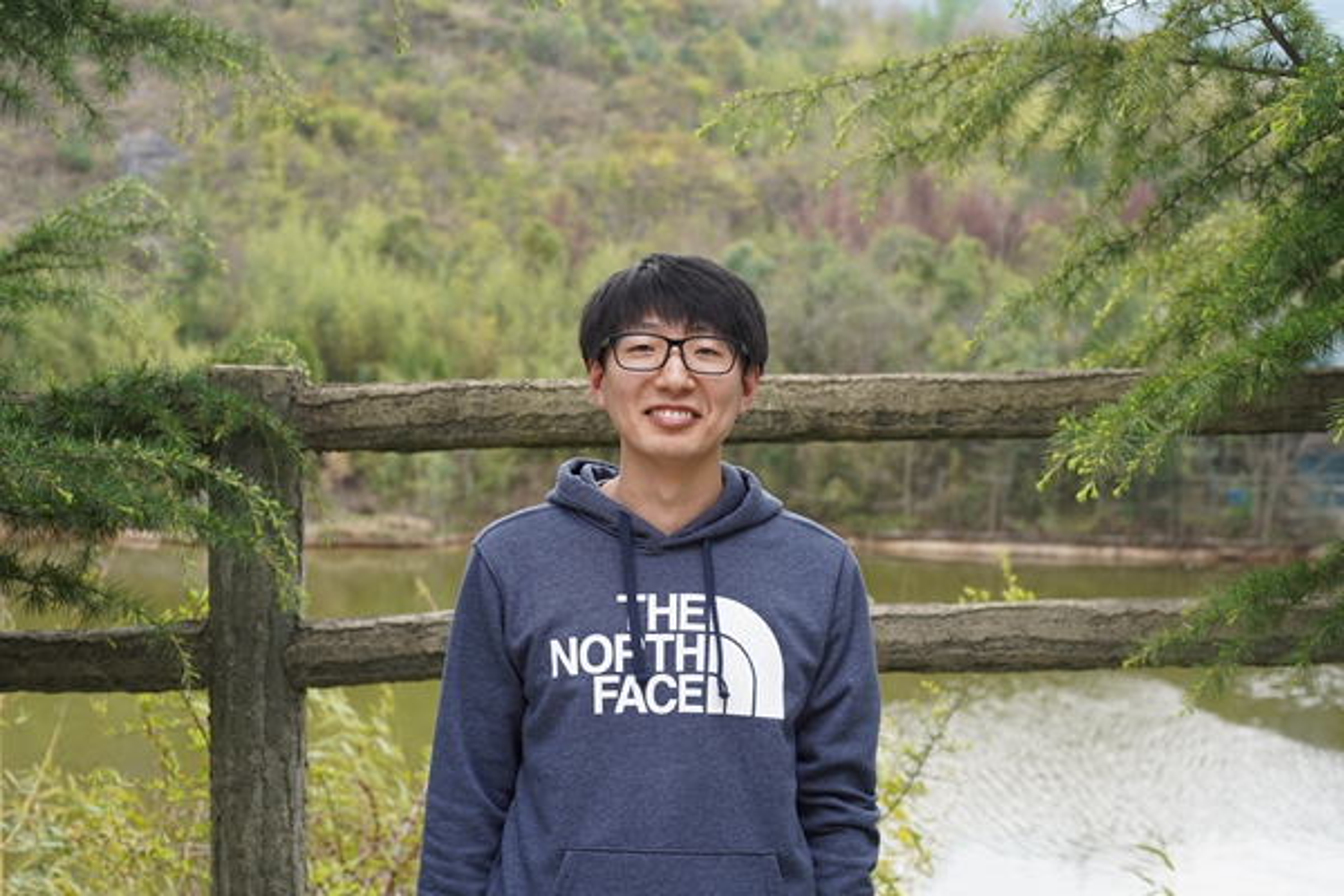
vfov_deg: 27.0
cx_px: 672
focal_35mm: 50
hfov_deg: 39.6
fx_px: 1867
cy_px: 448
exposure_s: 1/100
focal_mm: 50
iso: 100
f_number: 5
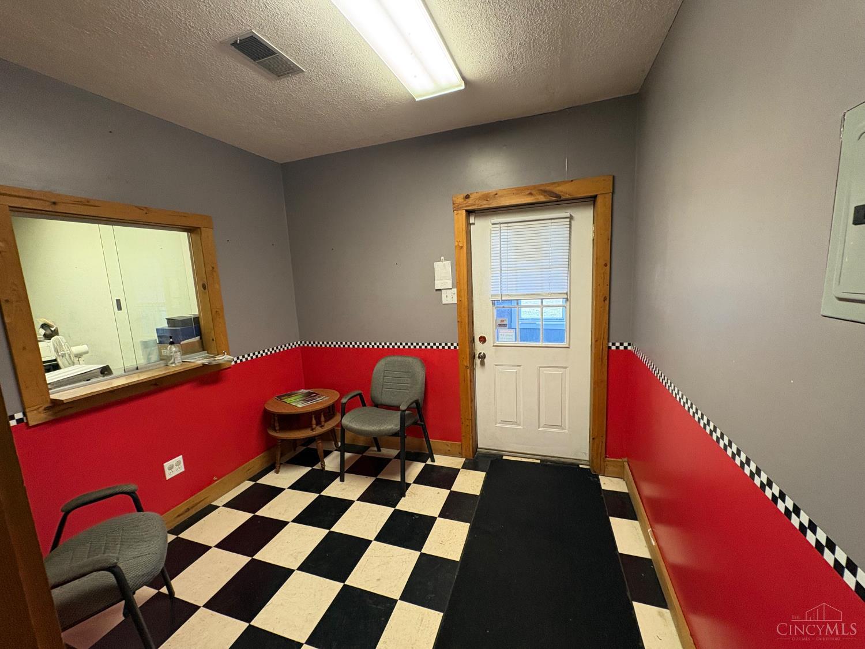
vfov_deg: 85.7
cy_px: 324
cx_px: 432
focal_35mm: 14
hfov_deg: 102.1
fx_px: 350
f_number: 2.2
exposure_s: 1/60
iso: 200
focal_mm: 2.22
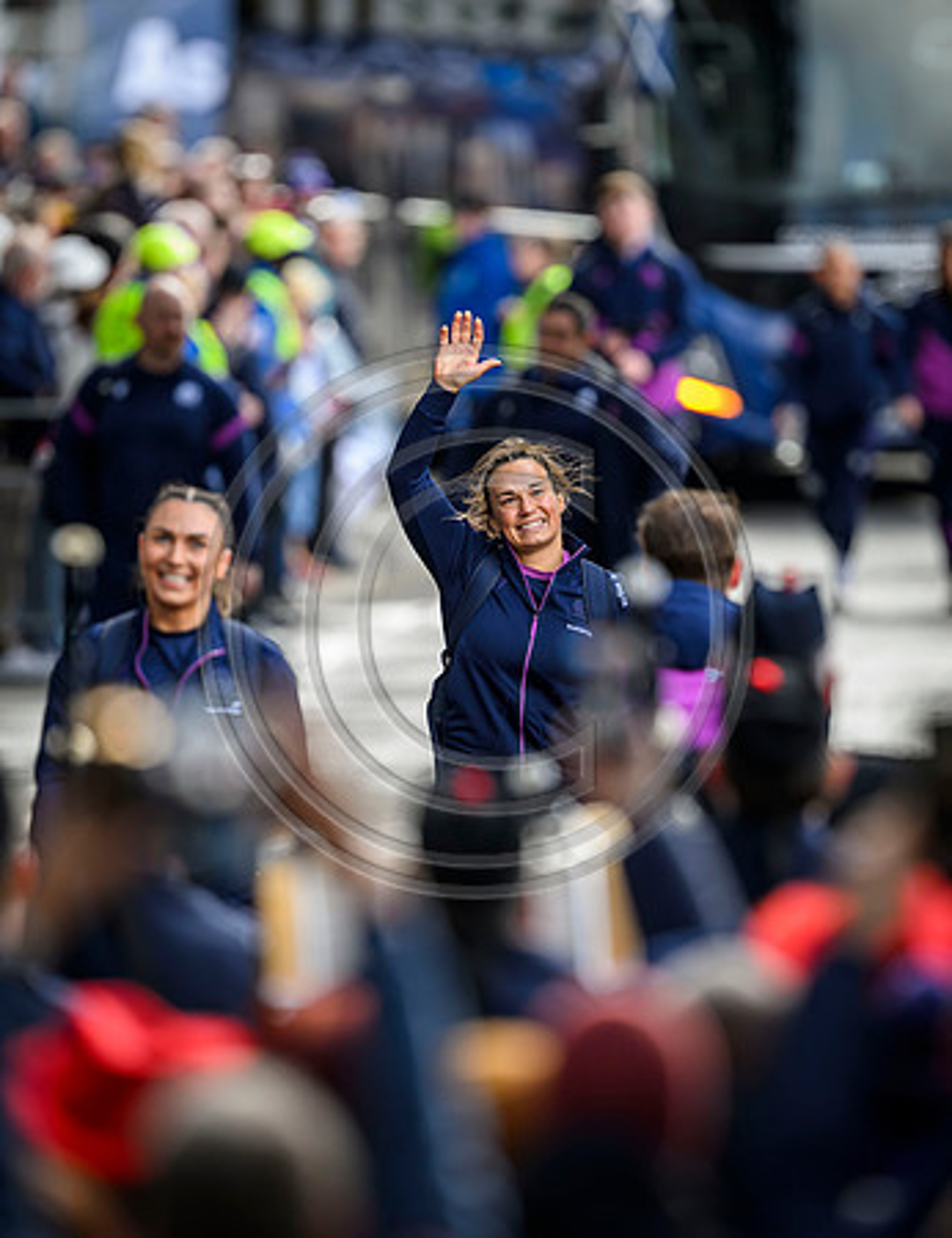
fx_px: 20817
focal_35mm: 577
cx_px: 500
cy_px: 619
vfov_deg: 3.4
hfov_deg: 2.6
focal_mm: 400
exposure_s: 1/1250
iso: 800
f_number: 3.2
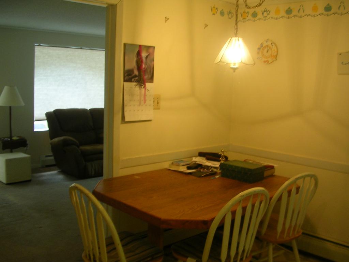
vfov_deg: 37.7
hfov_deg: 49.0
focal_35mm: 38
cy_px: 131
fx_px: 383
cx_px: 174
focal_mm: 5.8
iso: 50
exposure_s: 1/10.9
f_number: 2.8
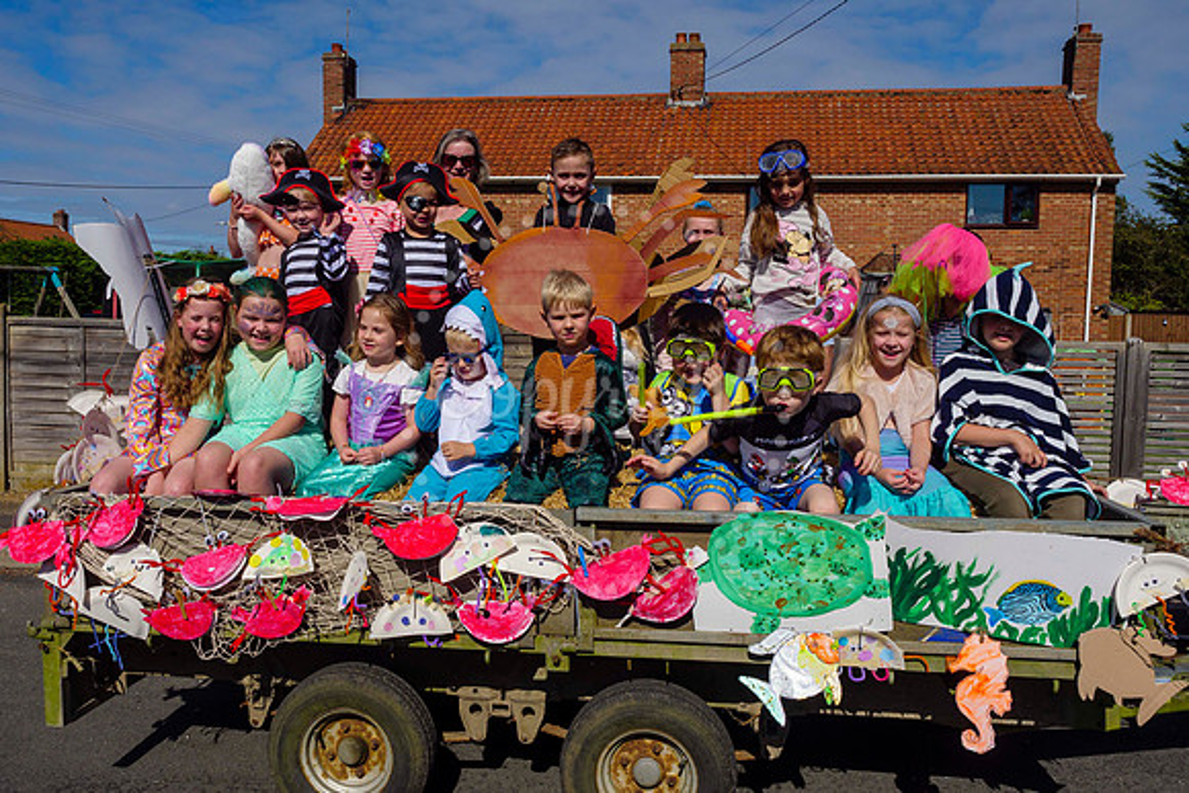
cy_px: 396
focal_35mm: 30
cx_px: 594
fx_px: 996
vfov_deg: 43.4
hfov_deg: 61.6
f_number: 5
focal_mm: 14
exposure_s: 1/3200
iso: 200
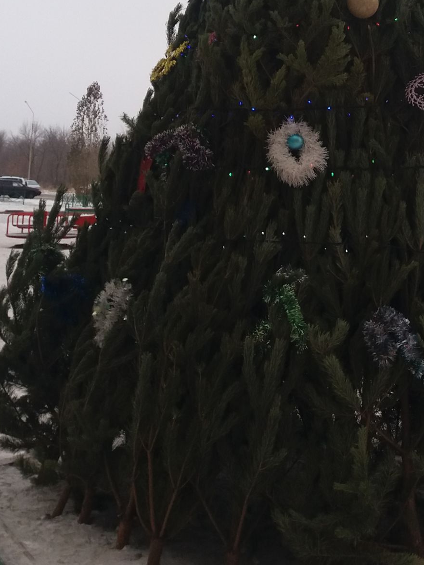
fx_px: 996
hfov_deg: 23.3
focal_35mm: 61
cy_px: 73
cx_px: 397
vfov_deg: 30.5
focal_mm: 3.7
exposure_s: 1/254
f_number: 1.9
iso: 64
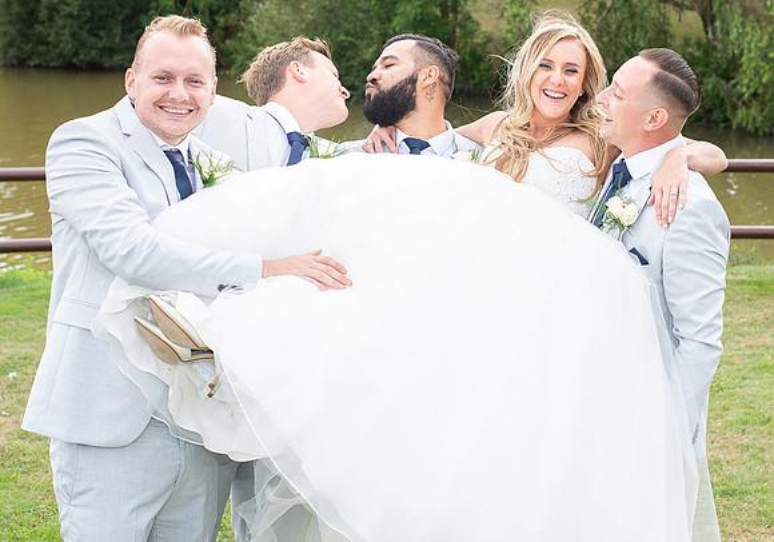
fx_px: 1393
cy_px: 121
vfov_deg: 21.8
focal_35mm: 64
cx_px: 461
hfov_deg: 31.0
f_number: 4
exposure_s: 1/200
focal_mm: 35
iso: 100
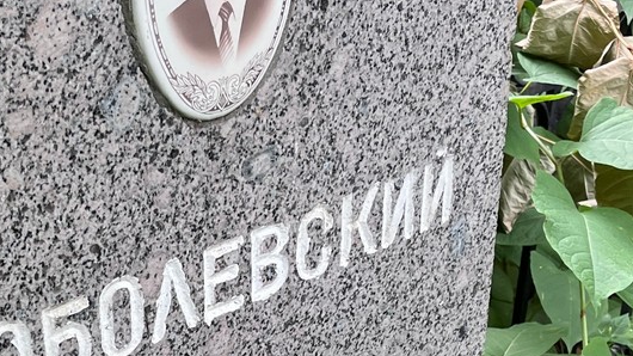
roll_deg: -1.2
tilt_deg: -29.9
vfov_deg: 15.1
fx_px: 1292
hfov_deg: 27.4
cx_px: 215
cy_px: 432
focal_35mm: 77
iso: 125
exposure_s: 1/121
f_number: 1.6
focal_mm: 5.1
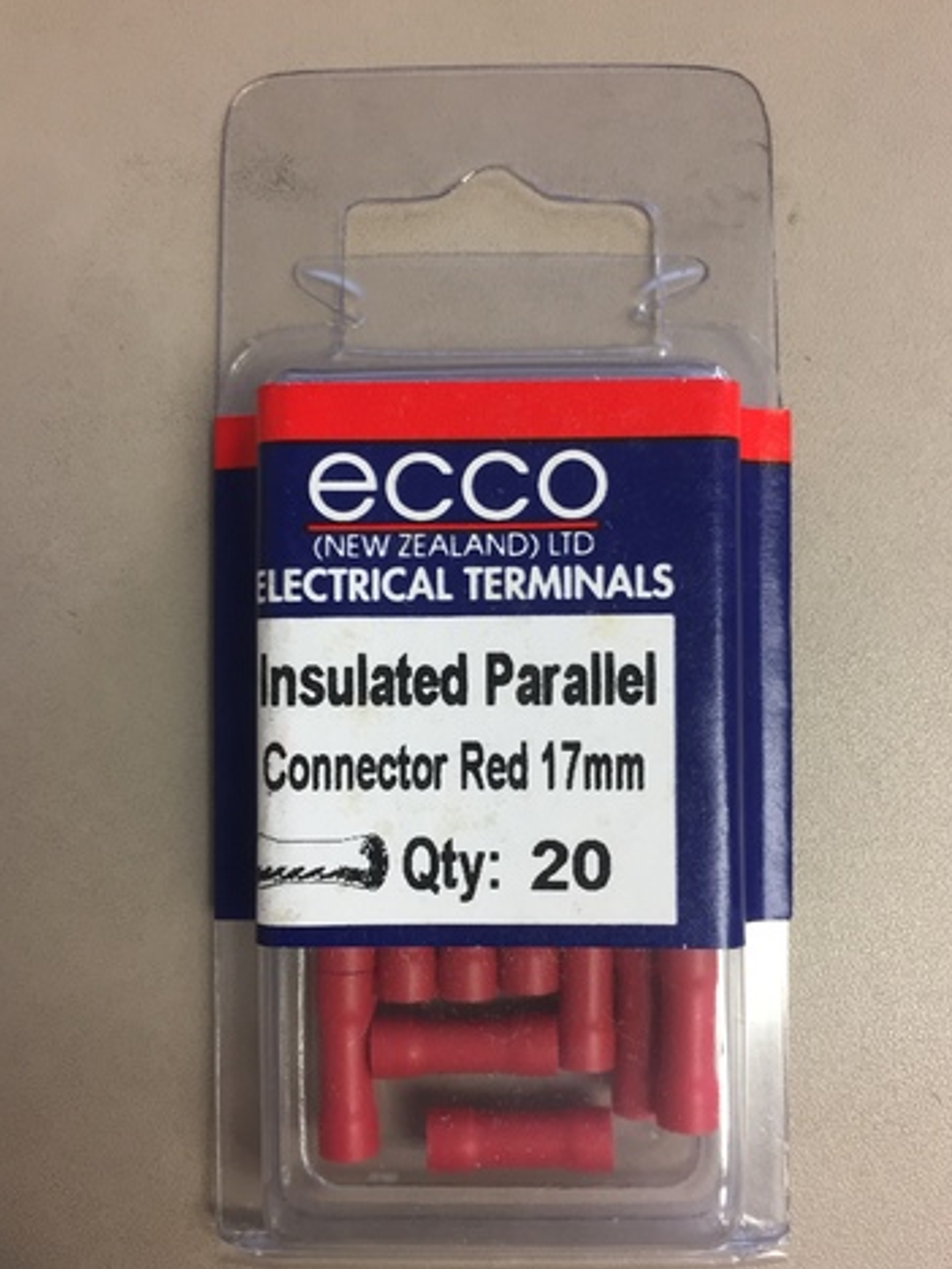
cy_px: 664
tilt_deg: -88.1
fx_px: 1137
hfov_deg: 45.4
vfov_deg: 58.3
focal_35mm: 31
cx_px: 484
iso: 80
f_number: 2.2
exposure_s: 1/33
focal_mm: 4.15
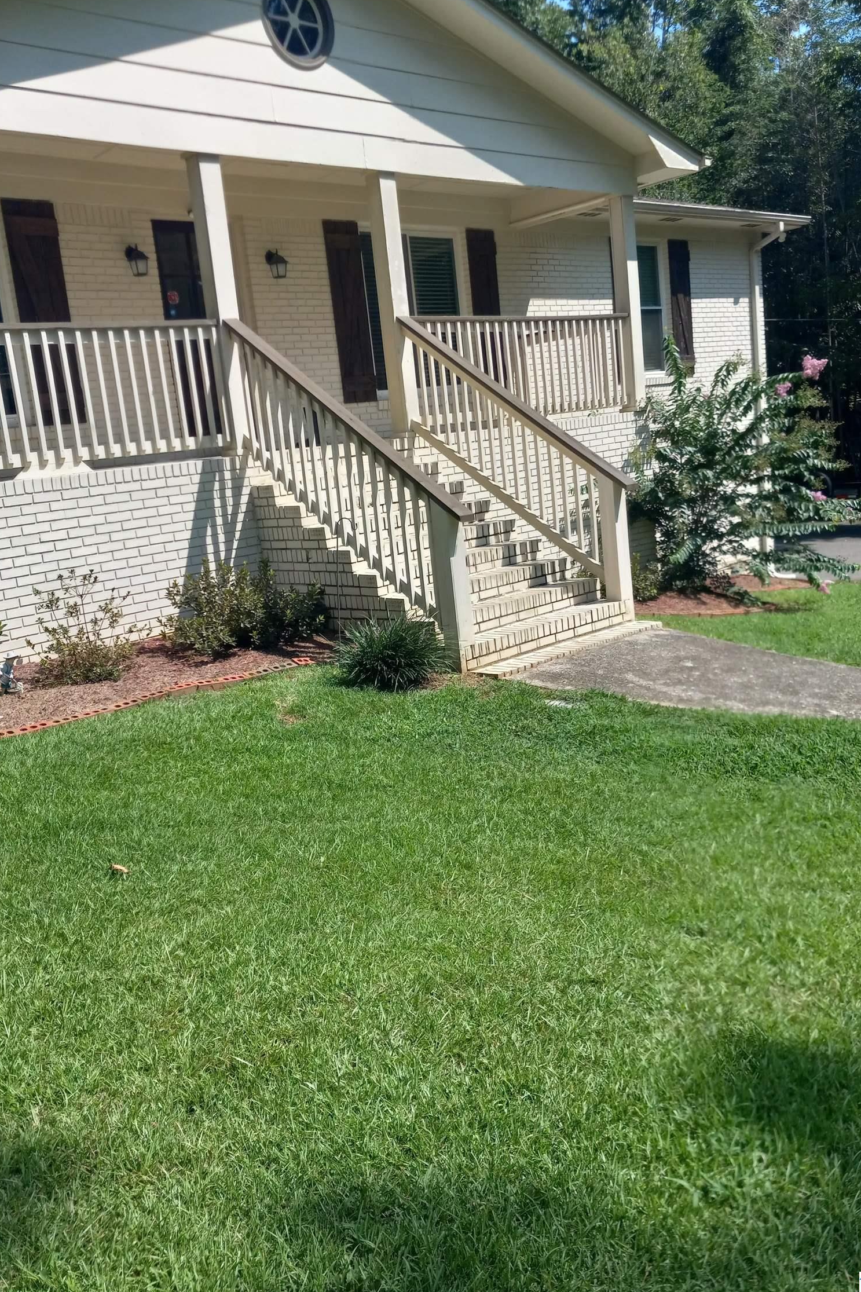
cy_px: 631
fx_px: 1040
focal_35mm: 29
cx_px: 428
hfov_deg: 45.0
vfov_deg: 63.7
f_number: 1.8
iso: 40
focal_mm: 3.94
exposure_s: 1/1391
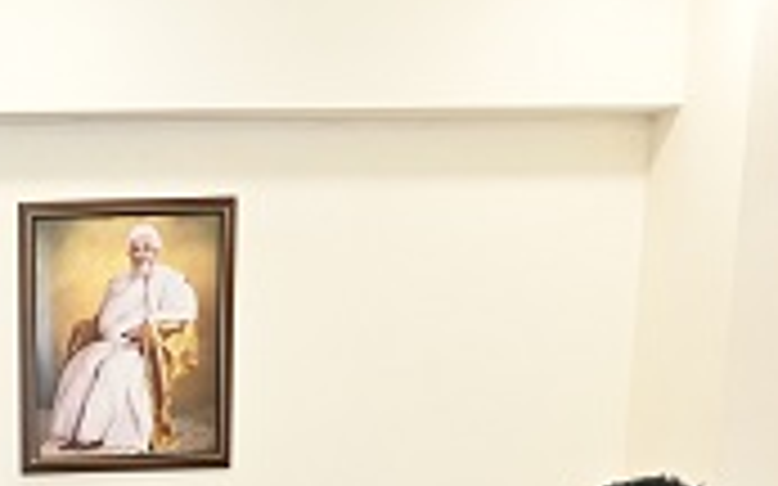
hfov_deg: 22.3
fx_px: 1802
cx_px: -178
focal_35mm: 85
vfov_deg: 13.8
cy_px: 864
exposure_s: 1/125
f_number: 5
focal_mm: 24
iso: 800
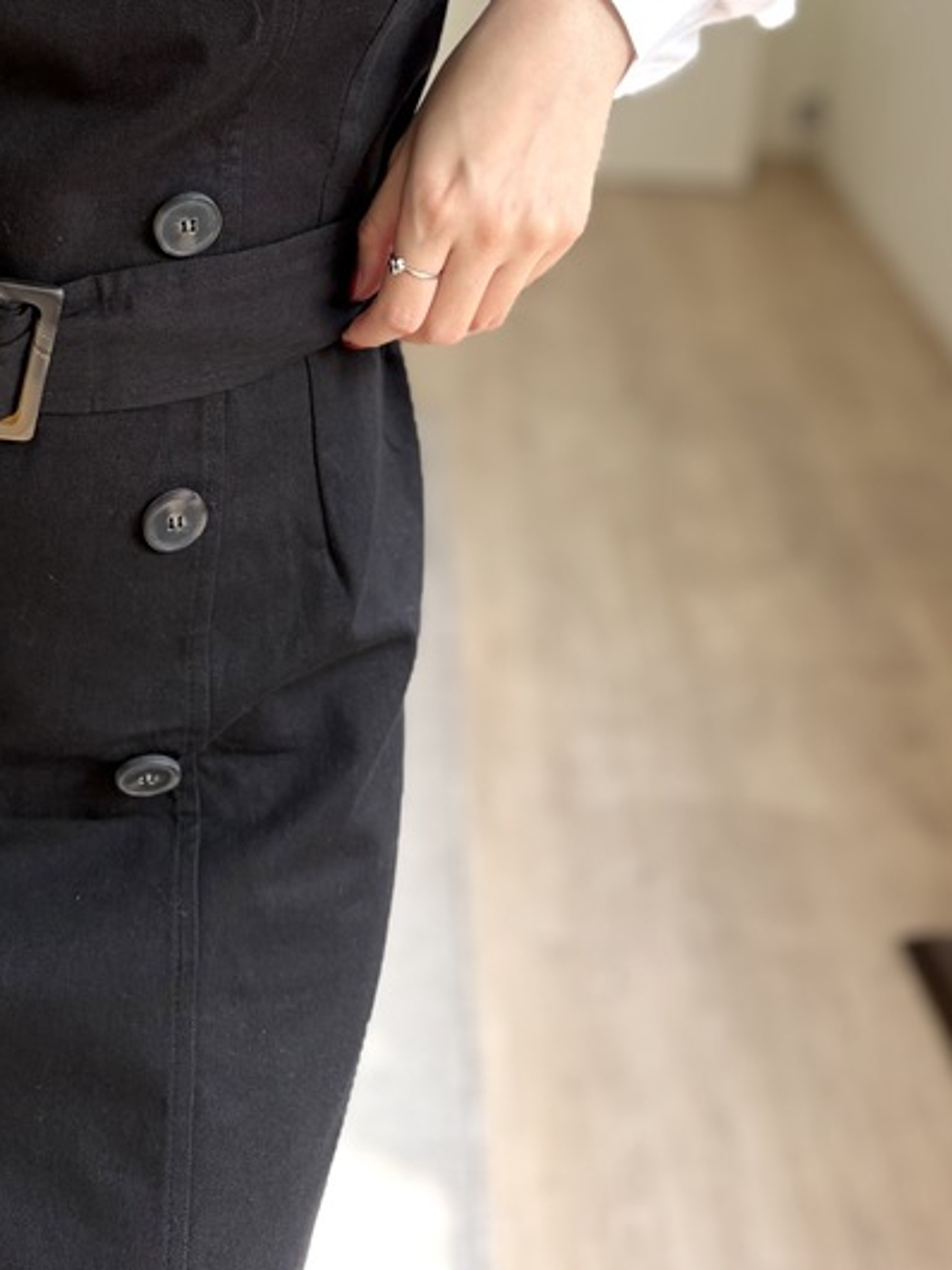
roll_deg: -2.6
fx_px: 1798
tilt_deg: -15.7
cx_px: 182
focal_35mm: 49
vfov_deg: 36.8
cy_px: 163
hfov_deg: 29.0
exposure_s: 1/121
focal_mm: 5.96
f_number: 1.6
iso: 40
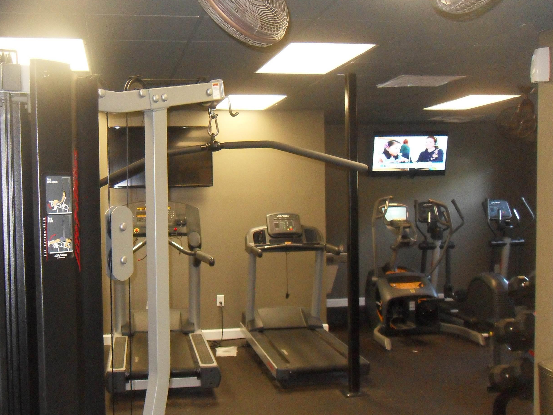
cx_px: 233
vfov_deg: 32.8
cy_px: 240
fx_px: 703
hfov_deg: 42.8
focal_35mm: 44
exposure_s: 1/45
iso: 400
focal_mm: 6.3
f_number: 3.5
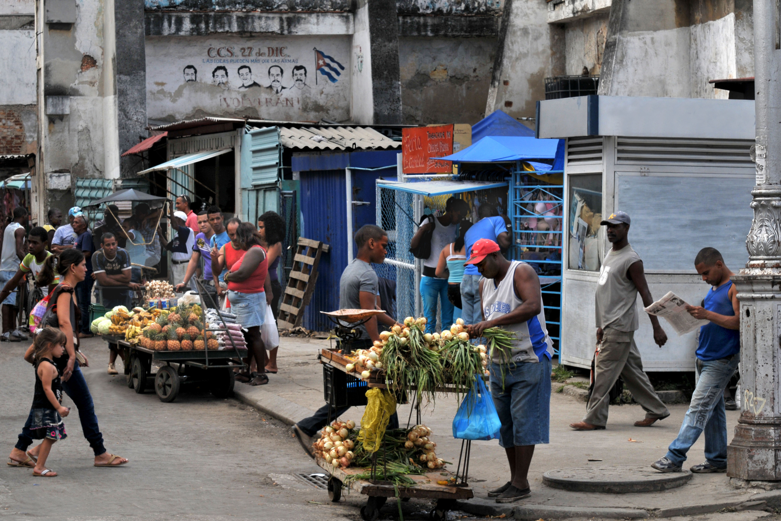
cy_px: 260
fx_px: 2278
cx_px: 390
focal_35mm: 105
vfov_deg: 13.0
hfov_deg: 19.5
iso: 200
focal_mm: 70
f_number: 10
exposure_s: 1/250
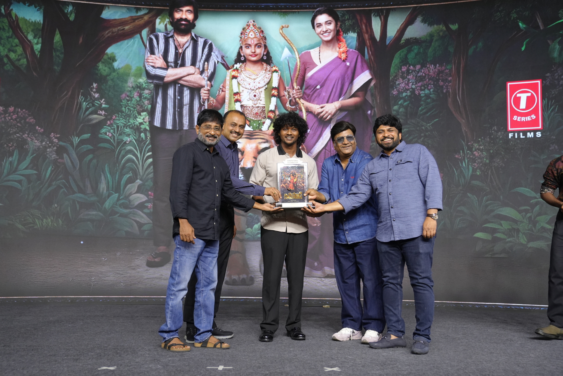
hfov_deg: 48.5
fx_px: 626
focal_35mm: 40
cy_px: 188
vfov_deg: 33.4
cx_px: 282
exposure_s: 1/160
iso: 1600
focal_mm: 40
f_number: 3.5
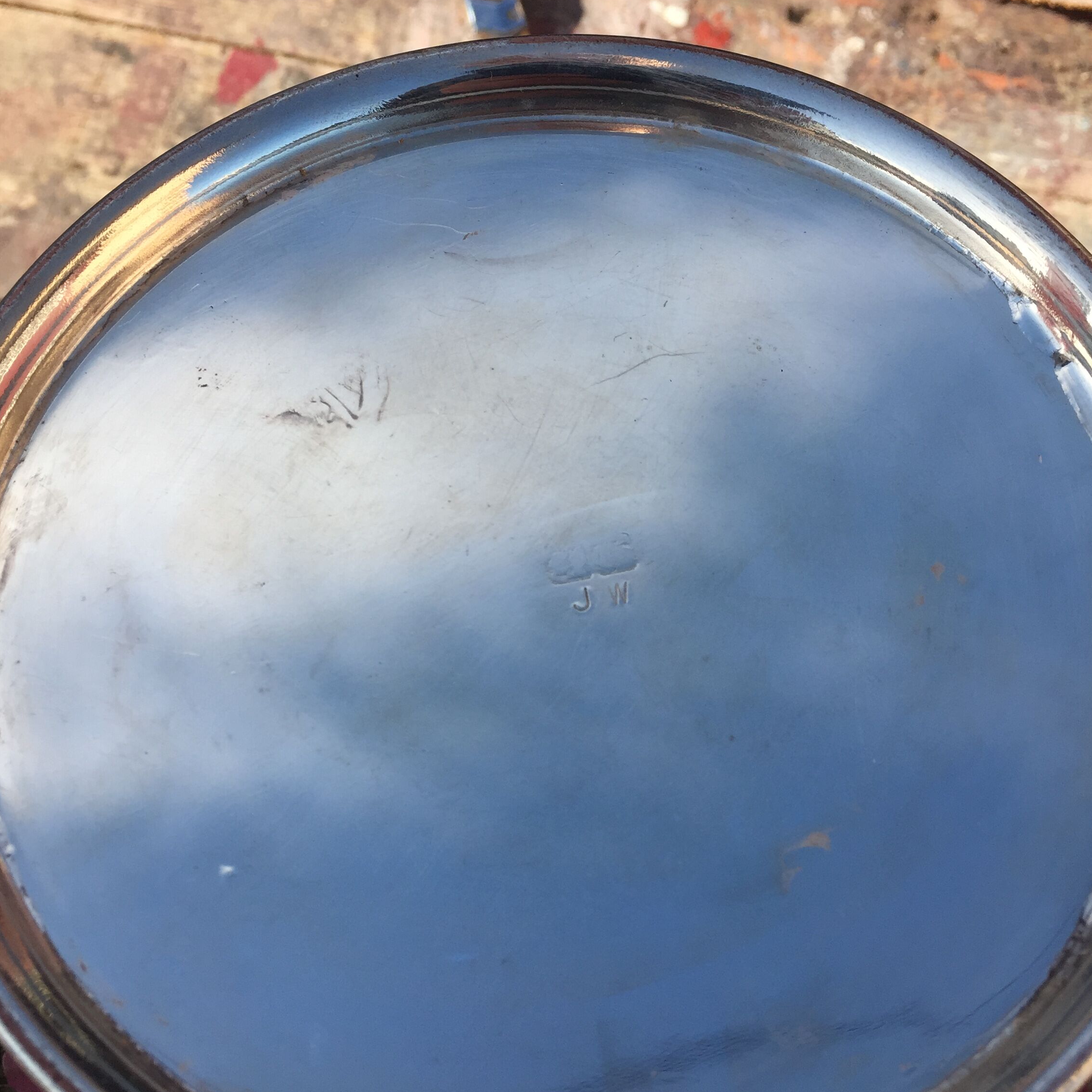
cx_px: 567
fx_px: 1321
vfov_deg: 44.9
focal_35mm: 37
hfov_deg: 44.9
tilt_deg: -64.7
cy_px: 550
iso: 32
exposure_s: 1/1163
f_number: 2.2
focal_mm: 4.15
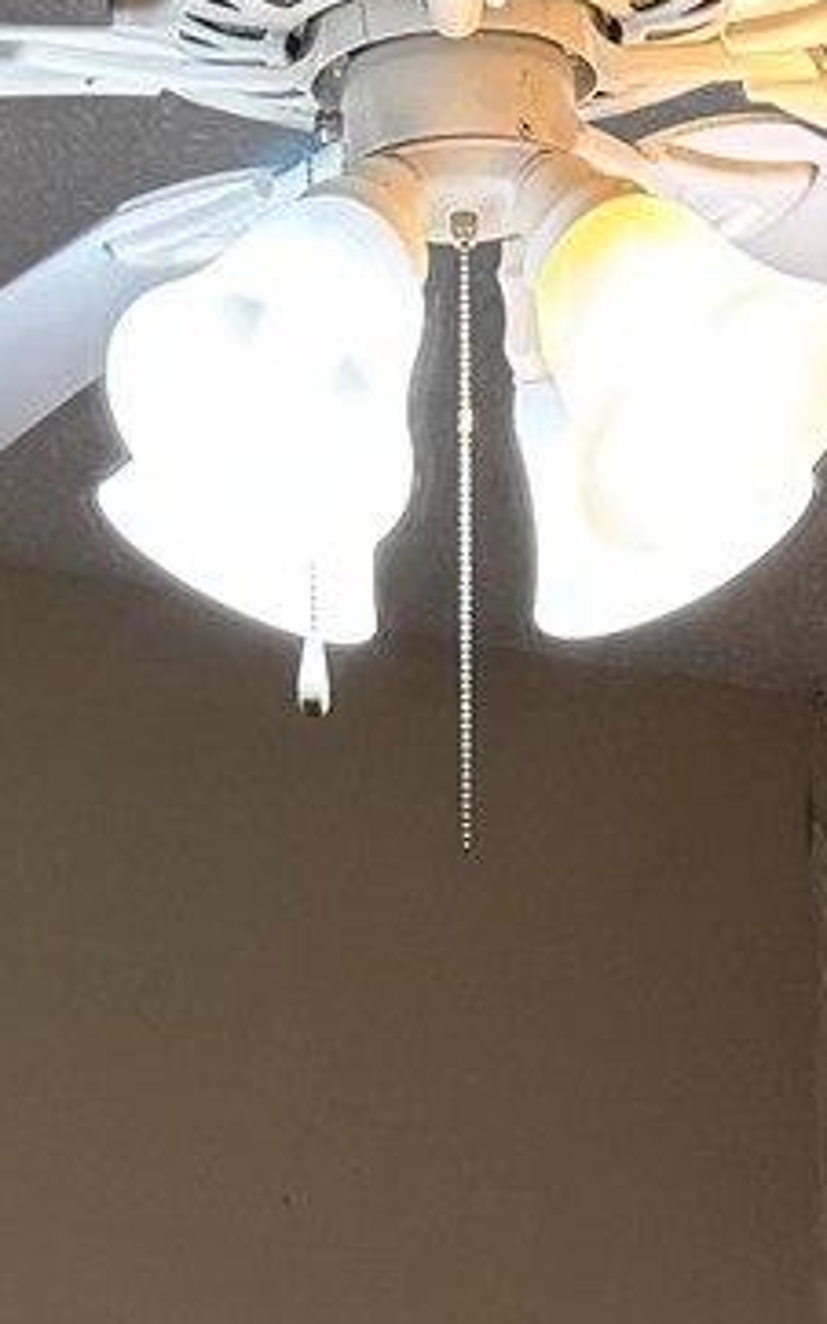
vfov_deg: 12.6
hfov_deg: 9.1
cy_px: 2736
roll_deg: +0.8
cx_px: 340
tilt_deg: -8.0
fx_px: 5197
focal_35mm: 144
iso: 250
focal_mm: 6.76
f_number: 1.78
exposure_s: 1/60
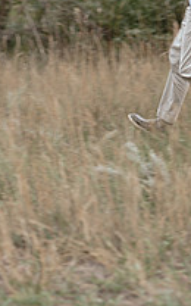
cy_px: 27
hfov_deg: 5.3
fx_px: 2016
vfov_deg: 8.6
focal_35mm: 242
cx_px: 341
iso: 250
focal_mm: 85
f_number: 1.8
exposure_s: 1/160
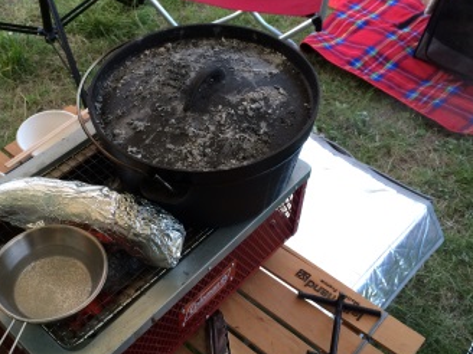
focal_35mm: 41
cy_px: 199
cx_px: 176
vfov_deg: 35.1
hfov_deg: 45.4
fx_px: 560
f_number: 2.2
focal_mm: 4.12
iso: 125
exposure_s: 1/30
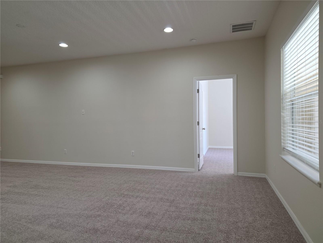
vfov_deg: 58.9
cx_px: 162
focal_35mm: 23
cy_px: 122
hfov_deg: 73.9
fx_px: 215
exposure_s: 1/120
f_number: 1.7
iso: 200
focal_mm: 6.3
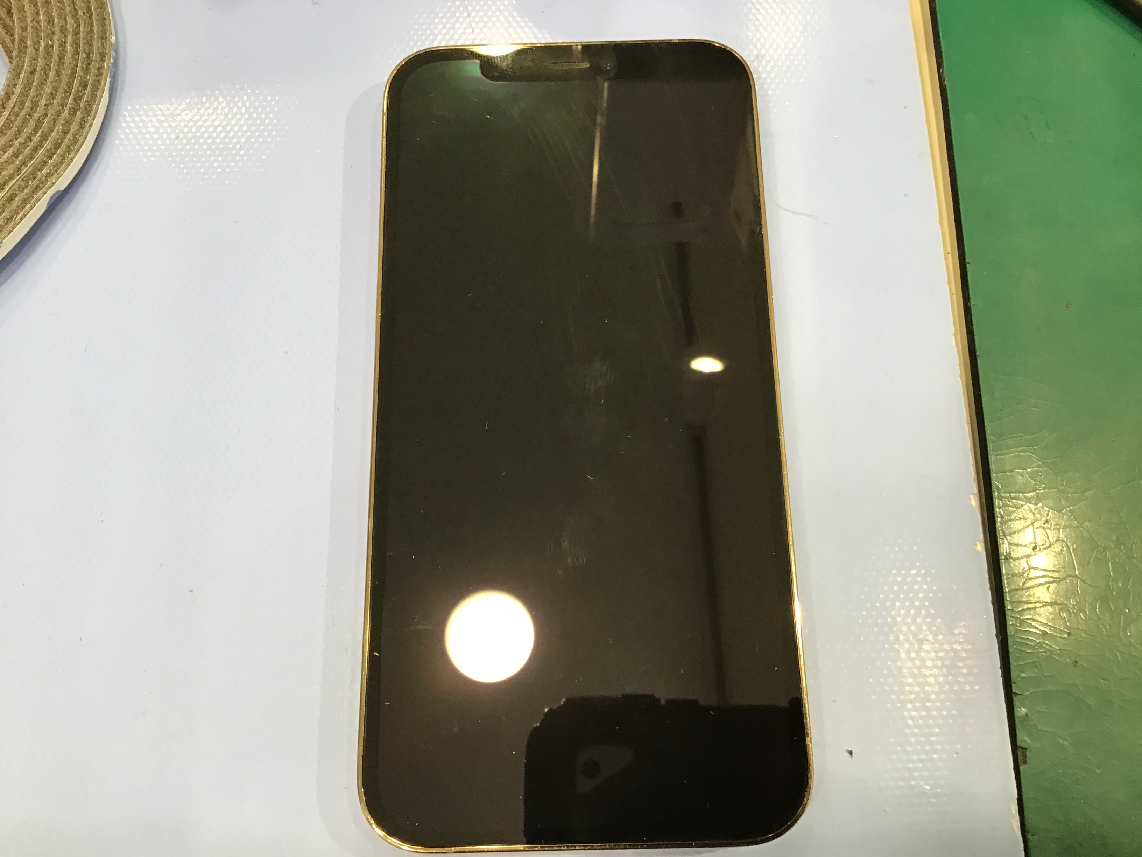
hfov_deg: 58.4
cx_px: 571
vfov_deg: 45.4
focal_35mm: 31
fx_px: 1023
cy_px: 428
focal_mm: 3.3
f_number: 2.4
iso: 80
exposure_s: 1/33
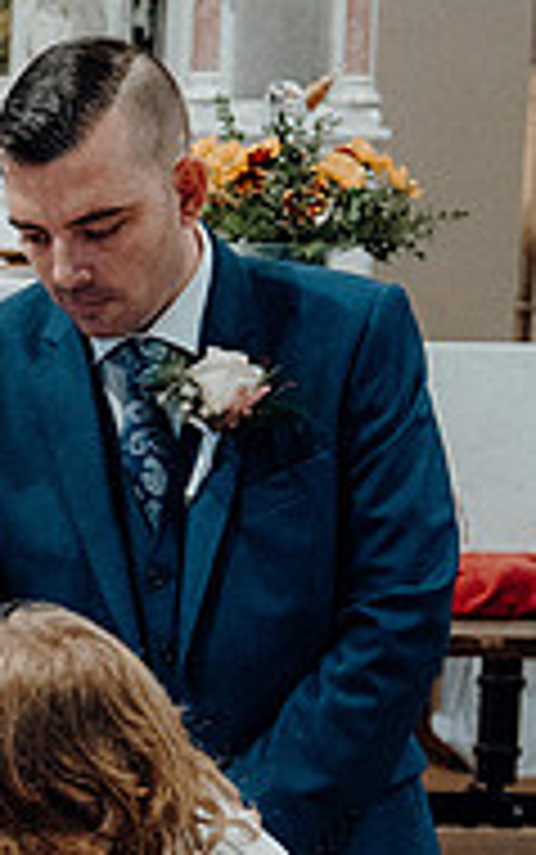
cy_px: 709
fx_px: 3781
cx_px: -513
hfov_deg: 7.8
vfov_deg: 12.8
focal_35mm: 162
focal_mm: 35
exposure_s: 1/160
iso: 3200
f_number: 3.5
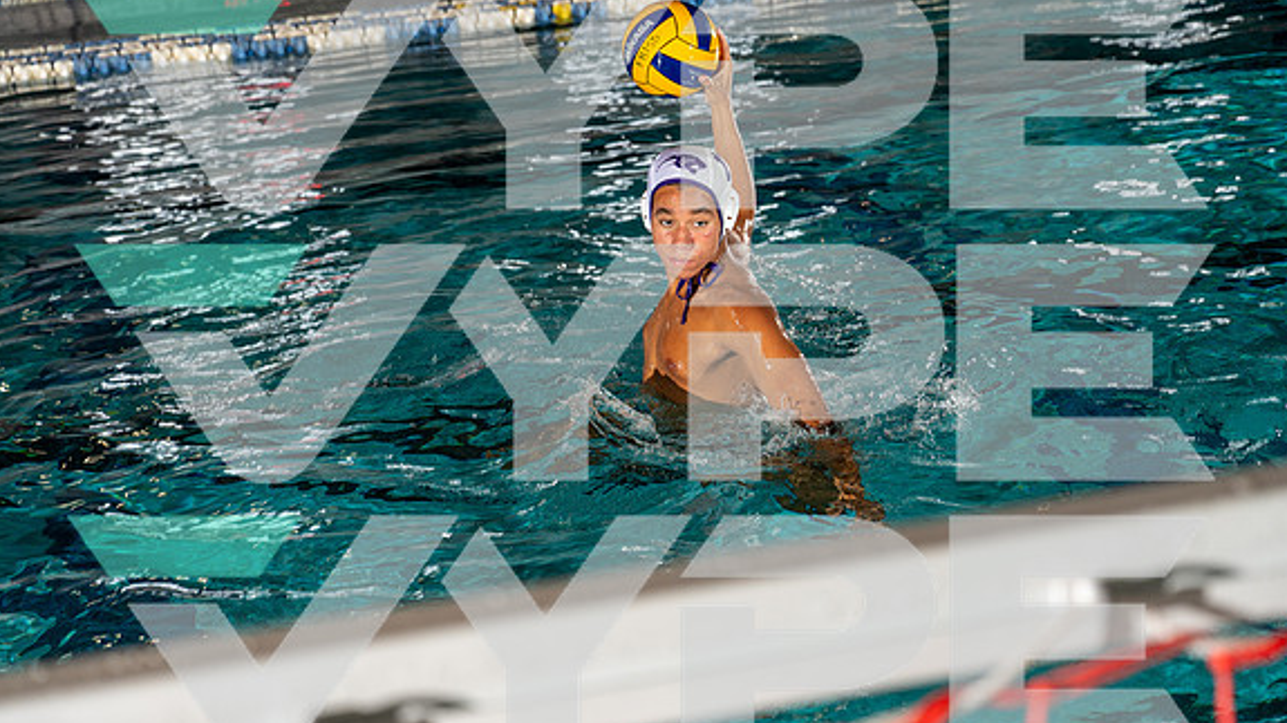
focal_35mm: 74
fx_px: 2525
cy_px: 364
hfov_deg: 28.6
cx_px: 645
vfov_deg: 16.3
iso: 100
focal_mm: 70
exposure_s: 1/250
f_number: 4
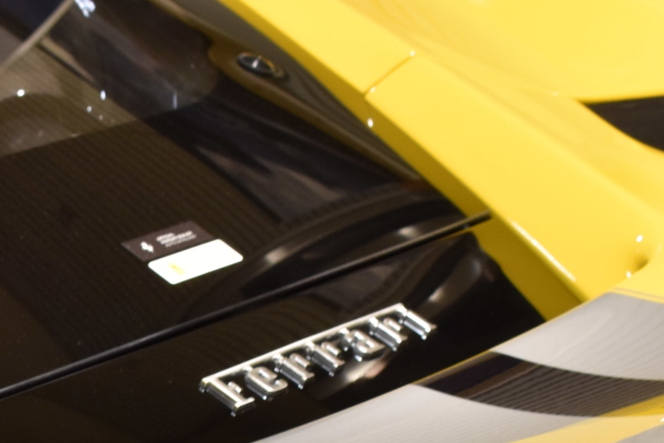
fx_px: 2545
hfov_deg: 14.6
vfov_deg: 9.6
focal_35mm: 138
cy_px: 690
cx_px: -23
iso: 560
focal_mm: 26
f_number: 8
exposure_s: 1/40
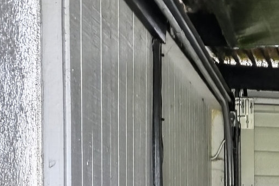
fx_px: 968
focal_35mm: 125
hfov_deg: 12.5
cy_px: 258
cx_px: 690
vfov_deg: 10.7
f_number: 8
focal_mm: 25
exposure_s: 1/1.67
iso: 400
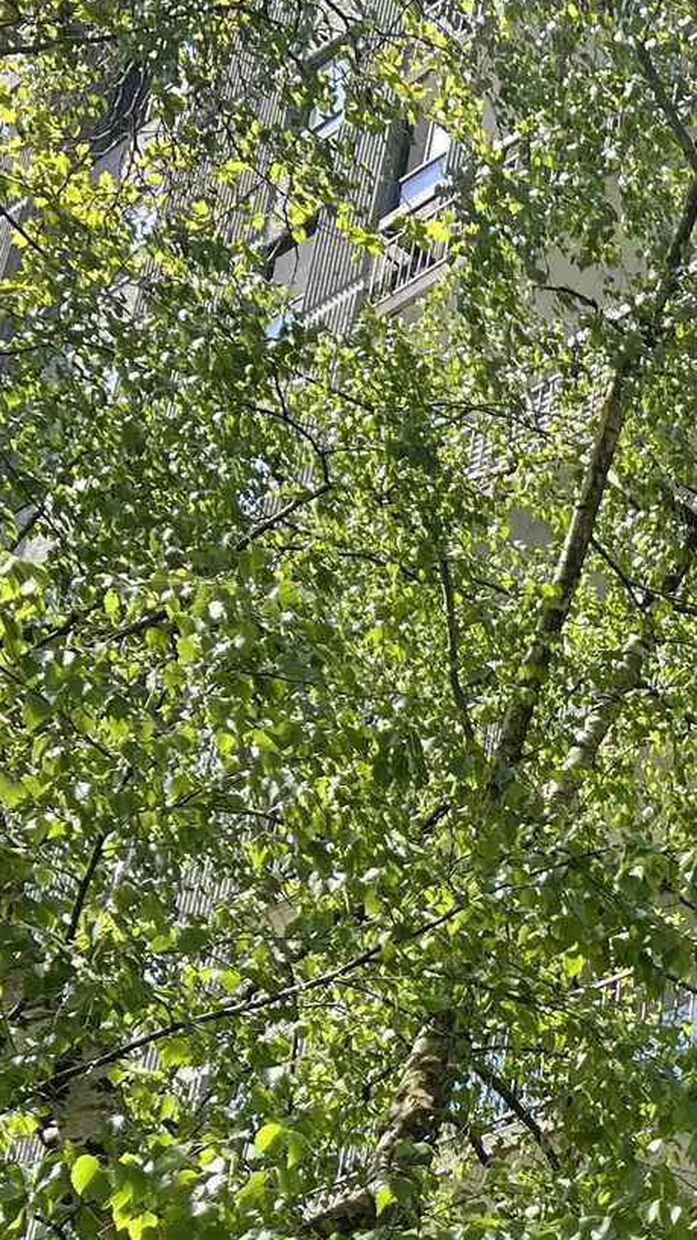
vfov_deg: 25.9
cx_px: 1224
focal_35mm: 80
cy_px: 1049
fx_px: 2629
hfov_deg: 13.6
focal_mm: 5.7
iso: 50
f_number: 1.5
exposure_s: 1/873
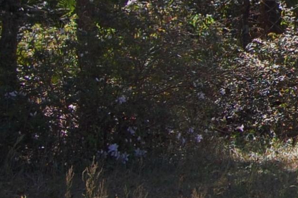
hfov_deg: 13.4
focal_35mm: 130
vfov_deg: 10.3
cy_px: -69
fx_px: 1075
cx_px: 609
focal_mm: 18
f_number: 8
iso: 400
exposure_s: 1/250
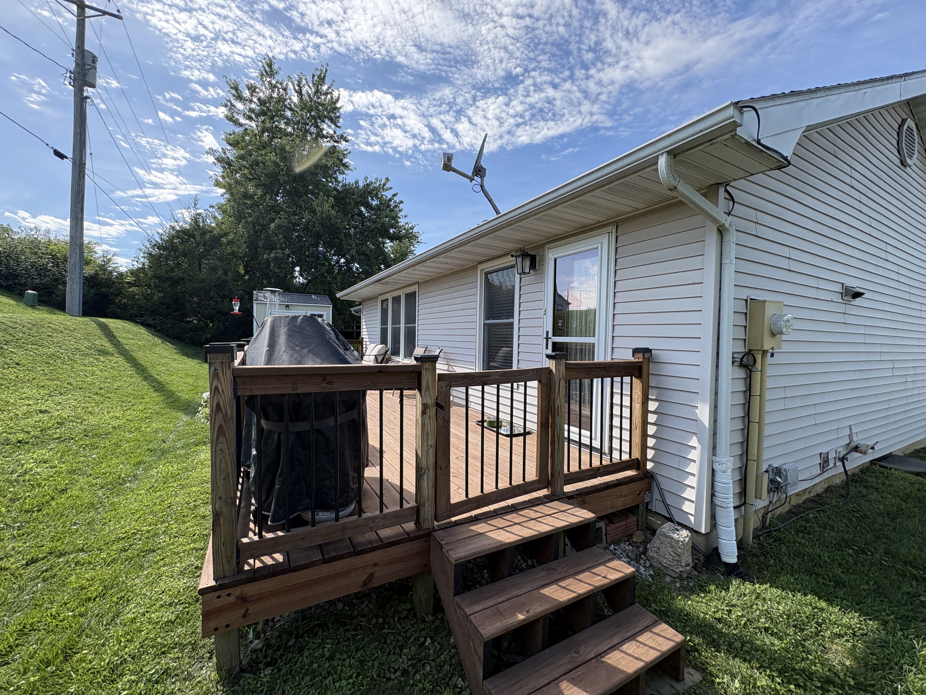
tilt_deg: -2.1
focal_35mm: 14
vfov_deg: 85.7
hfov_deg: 102.1
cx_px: 463
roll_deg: -0.9
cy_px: 348
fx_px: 375
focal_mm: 2.22
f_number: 2.2
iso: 40
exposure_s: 1/610
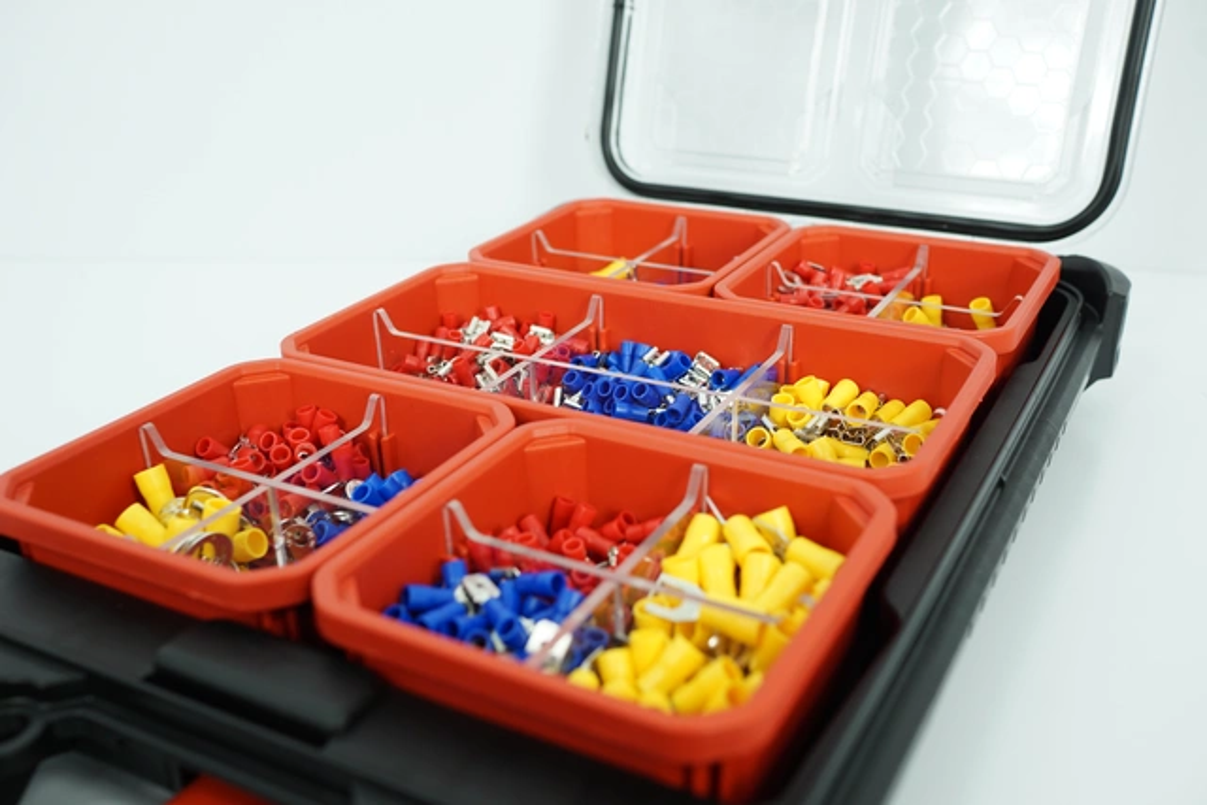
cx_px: 604
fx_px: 1207
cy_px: 402
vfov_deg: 36.9
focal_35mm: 36
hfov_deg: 53.1
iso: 125
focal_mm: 24
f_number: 4
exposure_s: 1/60
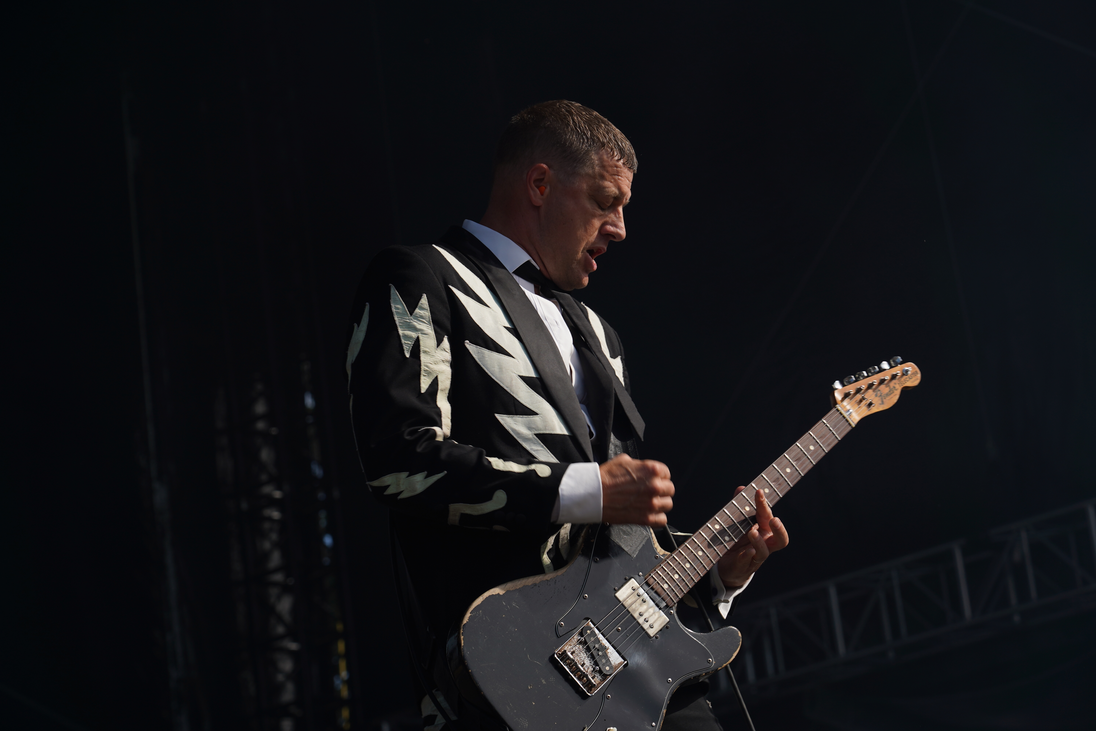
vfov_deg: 13.0
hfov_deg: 19.5
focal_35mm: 105
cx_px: 548
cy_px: 366
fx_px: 3196
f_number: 7.1
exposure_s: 1/400
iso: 100
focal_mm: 105
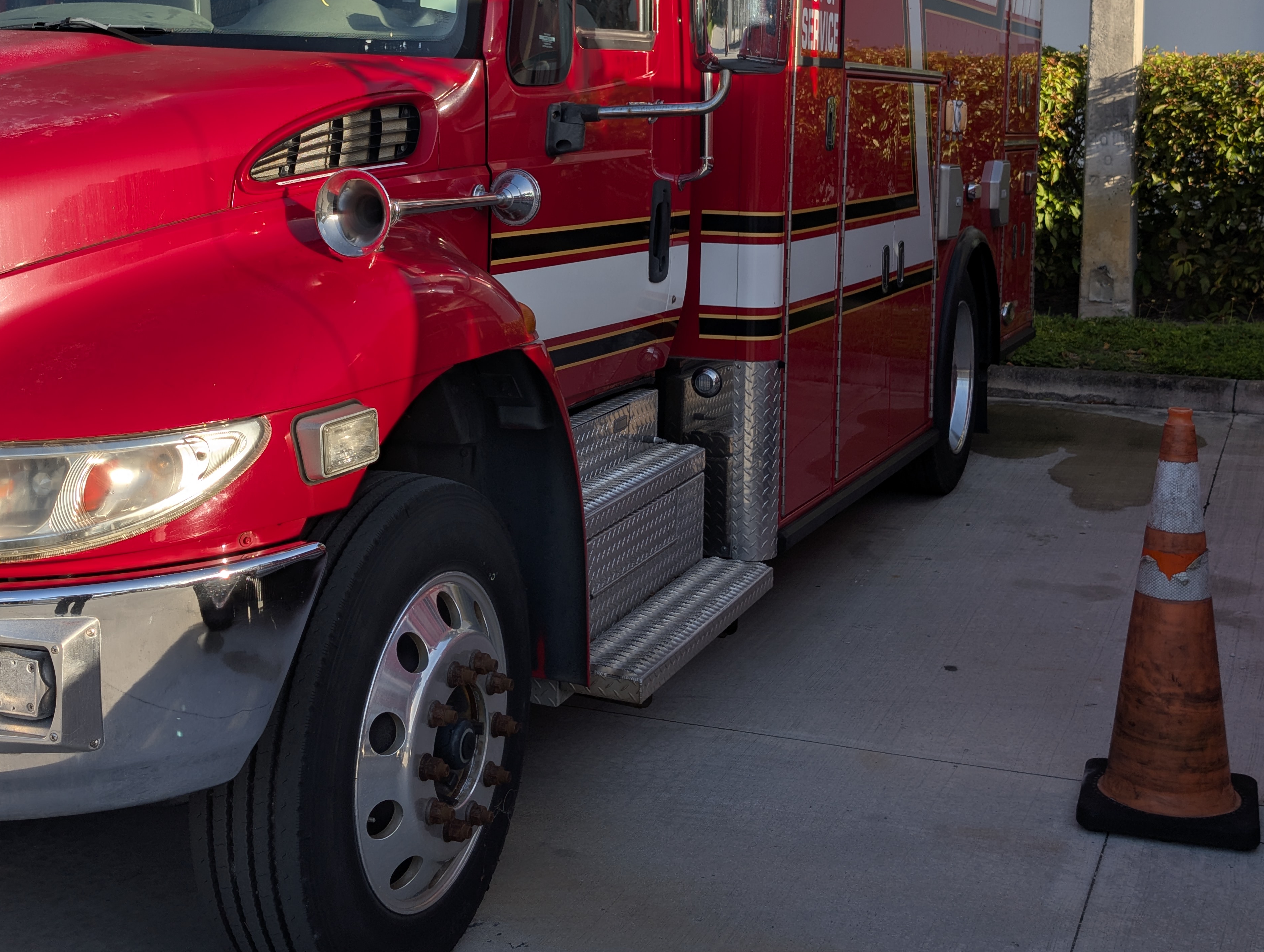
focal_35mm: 52
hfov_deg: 36.6
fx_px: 1902
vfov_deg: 27.7
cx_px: 476
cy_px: 229
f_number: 1.68
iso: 22
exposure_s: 1/1215
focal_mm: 6.9
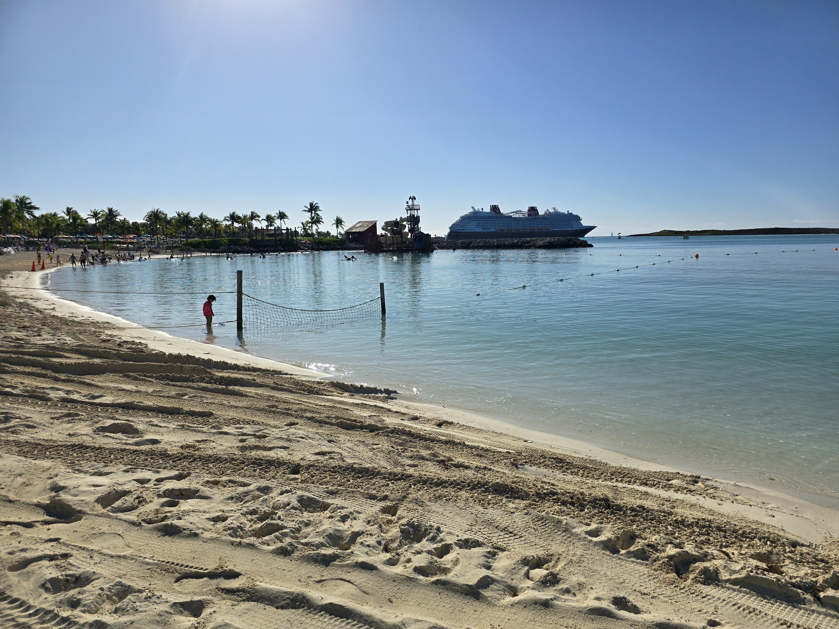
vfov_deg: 58.9
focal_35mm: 23
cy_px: 314
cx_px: 420
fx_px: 557
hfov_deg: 73.9
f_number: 1.7
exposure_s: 1/2365
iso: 12
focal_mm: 6.3
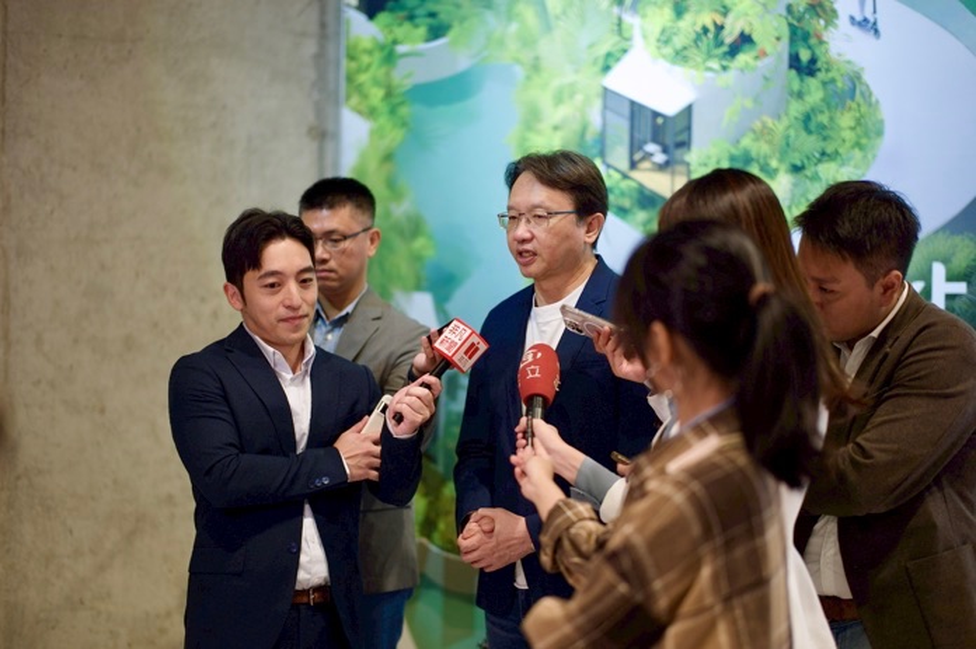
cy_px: 324
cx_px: 488
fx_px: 1355
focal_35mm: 50
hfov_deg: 39.6
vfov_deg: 27.0
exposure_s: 1/125
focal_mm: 50
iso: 160
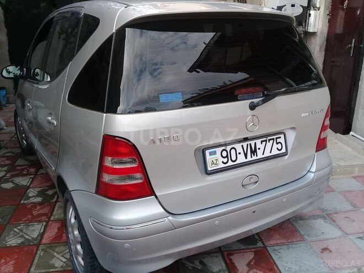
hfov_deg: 58.4
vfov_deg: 45.4
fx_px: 326
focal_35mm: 31
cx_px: 182
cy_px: 136
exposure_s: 1/456
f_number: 2.2
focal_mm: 3.3
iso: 50
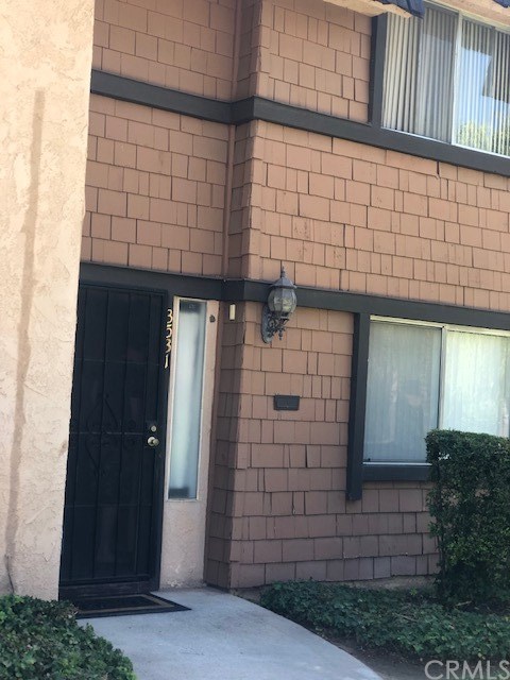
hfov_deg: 25.7
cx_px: 255
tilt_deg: +2.6
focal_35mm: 57
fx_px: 1120
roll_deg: -3.1
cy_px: 340
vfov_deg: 33.8
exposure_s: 1/60
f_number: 2.8
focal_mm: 6.6
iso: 25
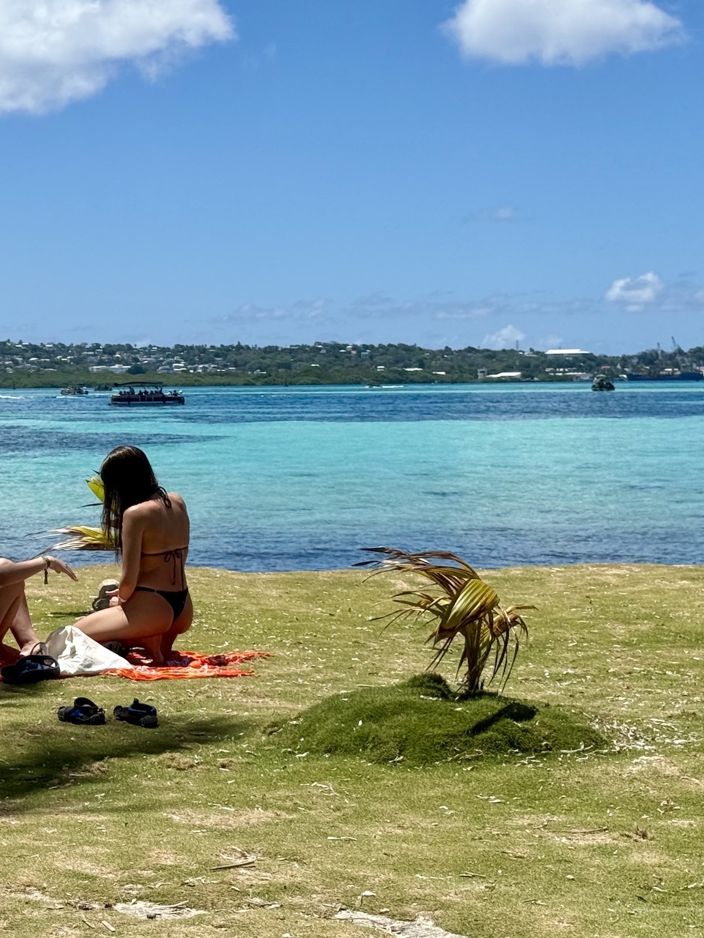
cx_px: 235
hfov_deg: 19.1
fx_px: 2088
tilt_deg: -0.3
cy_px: 381
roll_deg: +2.3
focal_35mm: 77
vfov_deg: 25.3
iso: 64
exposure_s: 1/9901
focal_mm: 6.76
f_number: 1.78
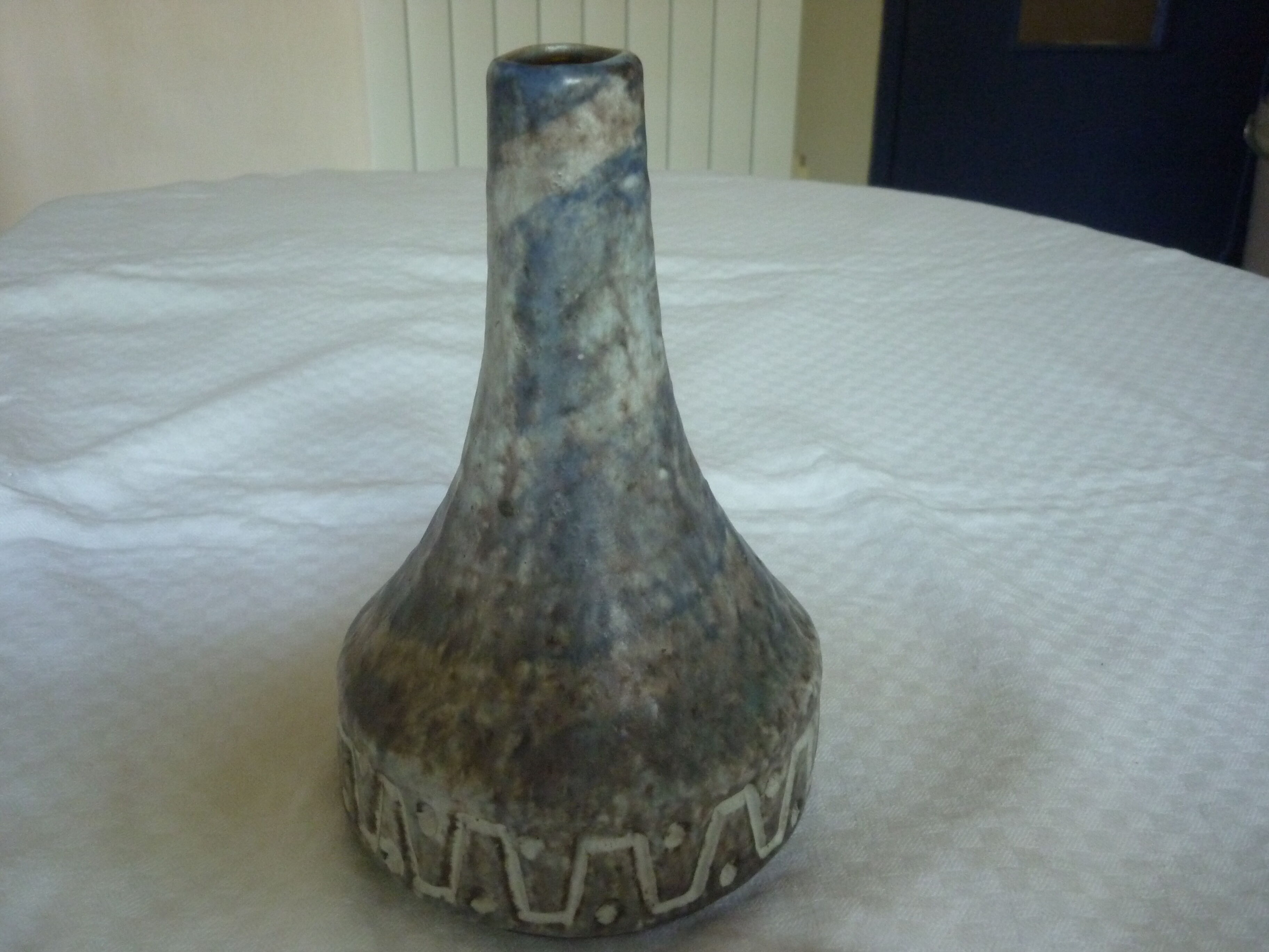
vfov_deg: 42.9
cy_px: 476
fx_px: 1210
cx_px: 634
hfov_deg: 55.4
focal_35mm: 33
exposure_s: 1/25
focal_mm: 5.5
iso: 400
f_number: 2.8
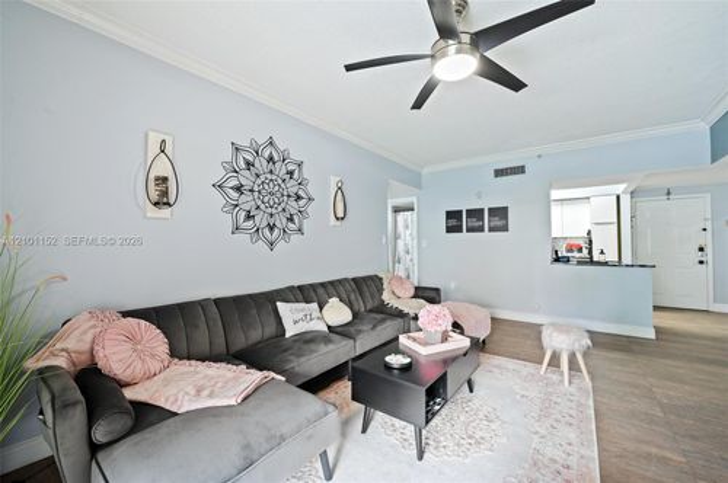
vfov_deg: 81.0
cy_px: 242
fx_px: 283
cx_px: 364
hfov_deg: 104.3
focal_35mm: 14
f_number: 8
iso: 200
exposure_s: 1.6
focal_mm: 14
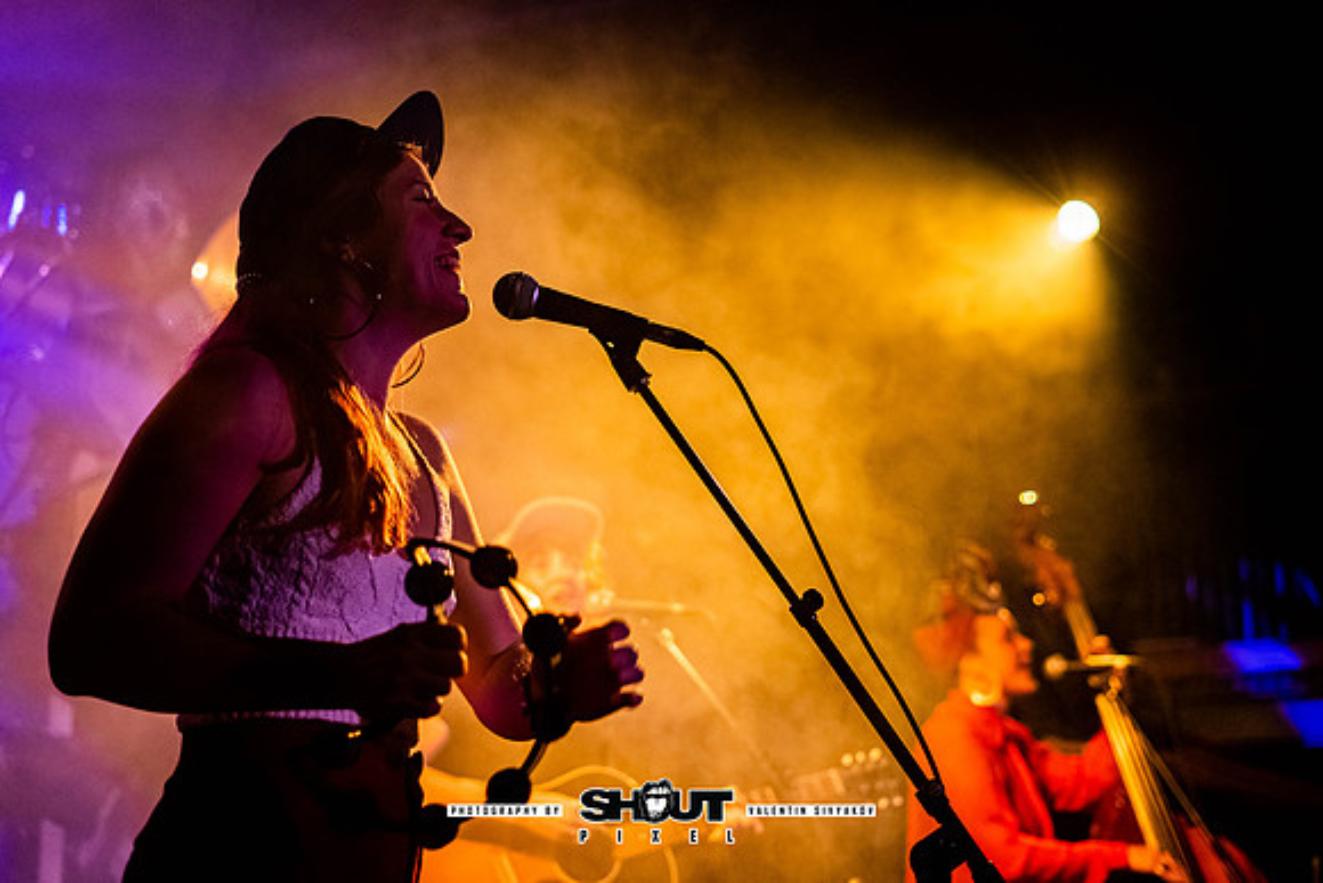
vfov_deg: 24.1
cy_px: 412
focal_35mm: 56
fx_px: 2067
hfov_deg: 35.5
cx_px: 669
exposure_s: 1/250
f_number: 2.2
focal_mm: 50
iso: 2500
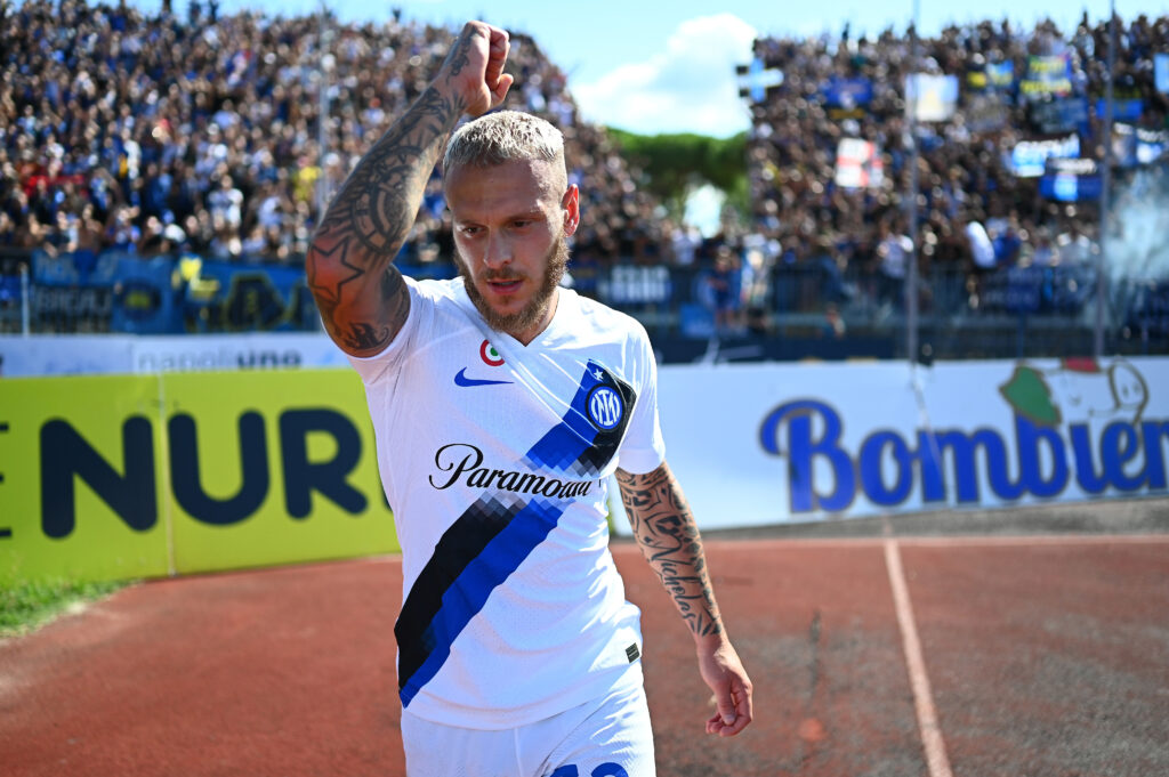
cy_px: 388
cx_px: 584
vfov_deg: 37.8
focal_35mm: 35
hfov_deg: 54.5
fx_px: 1136
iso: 360
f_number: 1.8
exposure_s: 1/8000
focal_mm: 35
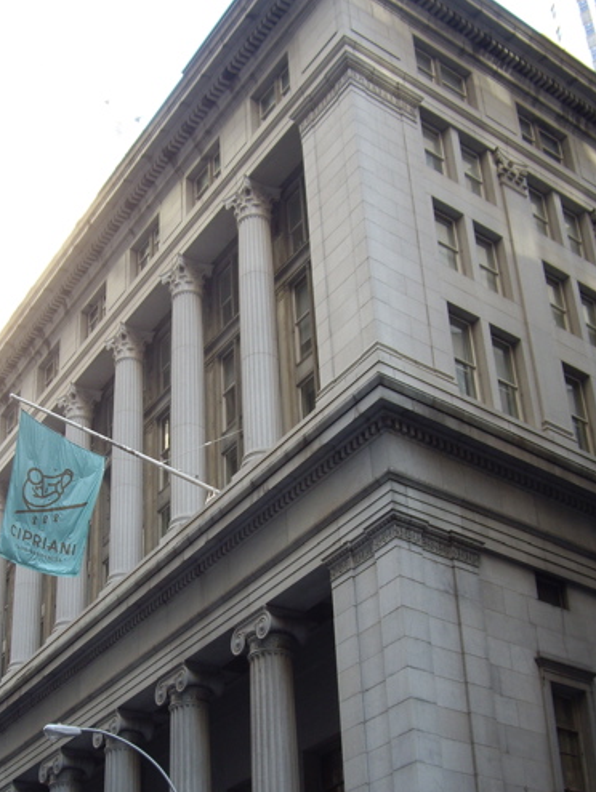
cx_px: 179
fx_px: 1284
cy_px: 558
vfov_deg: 33.9
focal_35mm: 56
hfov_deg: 25.9
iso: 100
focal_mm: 7.9
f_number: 2.8
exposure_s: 1/50
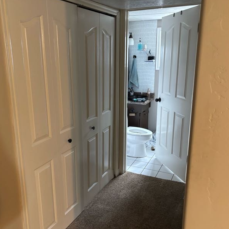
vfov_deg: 51.1
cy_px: 117
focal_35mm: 32
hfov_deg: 51.1
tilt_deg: -14.5
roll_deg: +0.3
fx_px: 240
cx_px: 106
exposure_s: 1/60
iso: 500
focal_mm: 5.96
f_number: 1.6
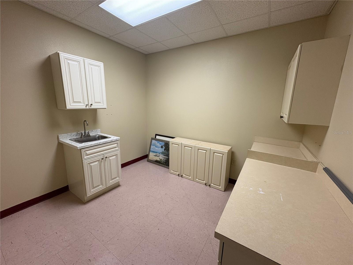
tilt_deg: -10.8
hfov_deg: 102.1
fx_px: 143
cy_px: 132
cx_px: 176
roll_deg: -1.8
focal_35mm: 14
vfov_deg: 85.7
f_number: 2.2
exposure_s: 1/60
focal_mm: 2.22
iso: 125
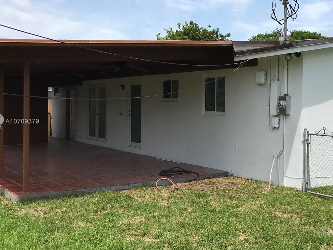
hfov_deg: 40.8
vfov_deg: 32.2
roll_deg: -1.3
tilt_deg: -3.0
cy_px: 122
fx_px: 433
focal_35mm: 45
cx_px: 254
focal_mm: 3.99
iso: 20
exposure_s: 1/2907
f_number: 1.8
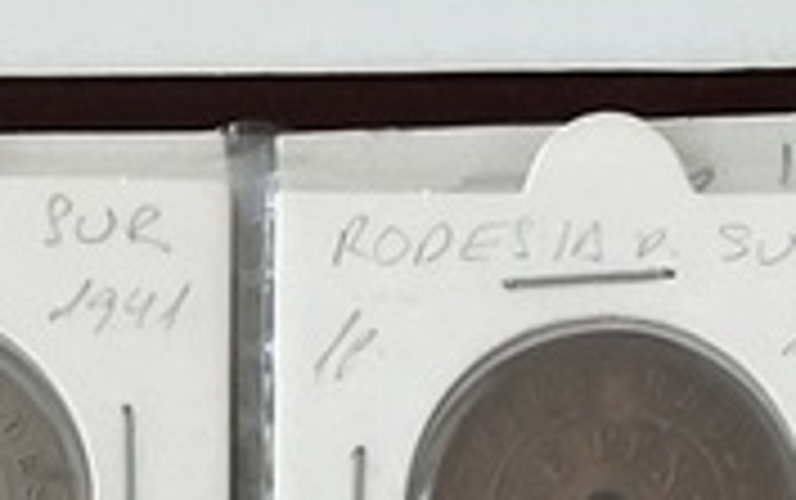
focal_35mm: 145
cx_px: 252
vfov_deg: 7.2
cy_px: 1878
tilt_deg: -87.8
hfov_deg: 14.4
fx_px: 3149
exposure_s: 1/121
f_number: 1.8
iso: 80
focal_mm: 3.99
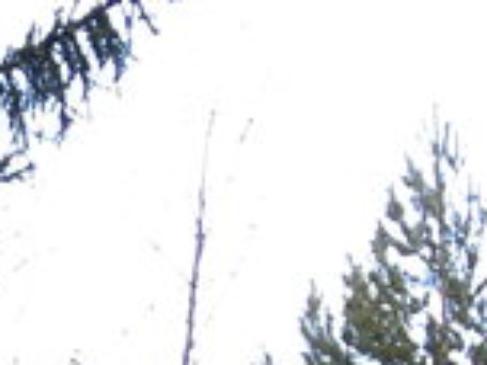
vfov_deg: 6.7
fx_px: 2757
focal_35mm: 196
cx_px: -887
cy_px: 1169
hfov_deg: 8.7
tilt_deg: +2.5
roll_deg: +1.7
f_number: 2.2
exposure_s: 1/50
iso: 25
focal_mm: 4.15
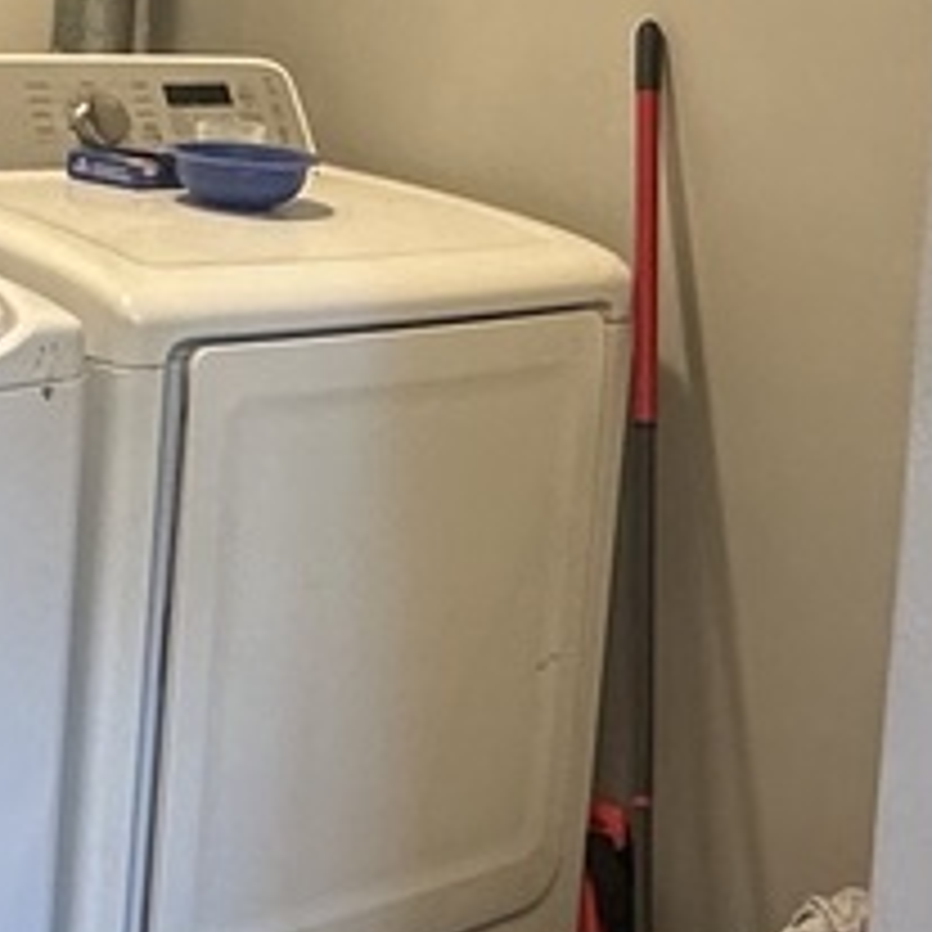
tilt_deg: -5.9
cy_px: 113
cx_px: 585
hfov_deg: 20.1
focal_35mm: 86
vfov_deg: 19.8
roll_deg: -4.5
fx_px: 2620
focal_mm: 2.22
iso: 200
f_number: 2.2
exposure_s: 1/60
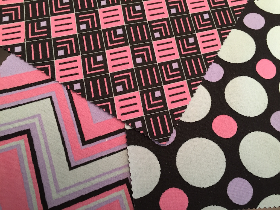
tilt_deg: -69.5
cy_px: 105
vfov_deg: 48.2
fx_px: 235
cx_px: 140
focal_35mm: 29
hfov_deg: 61.7
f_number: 2.2
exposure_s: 1/33
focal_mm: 4.15
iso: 125
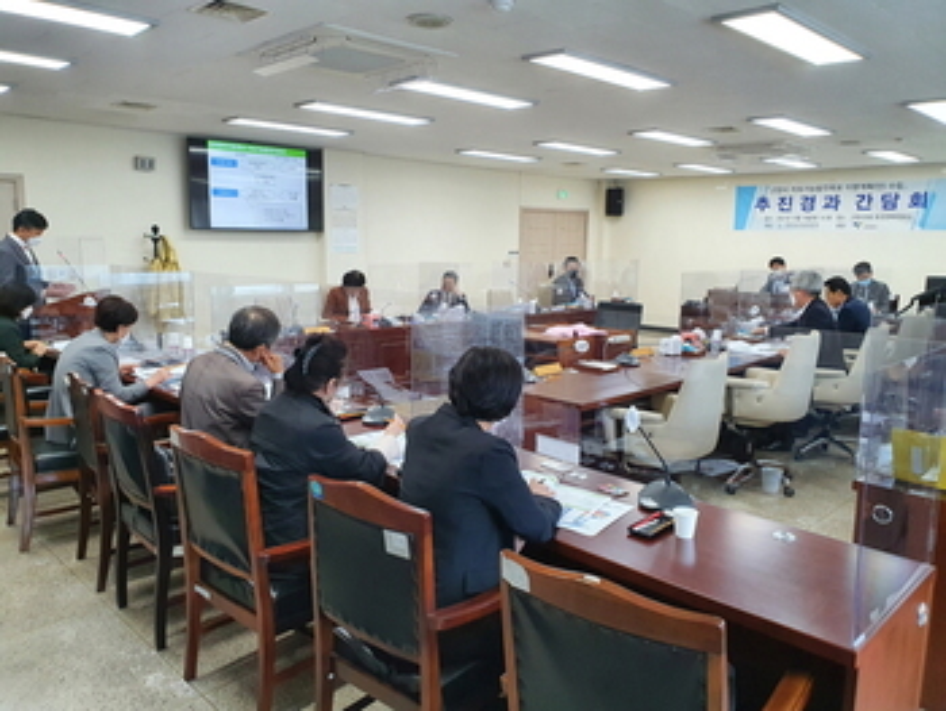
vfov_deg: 53.1
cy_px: 356
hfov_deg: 67.3
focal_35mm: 26
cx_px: 473
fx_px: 711
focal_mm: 4.32
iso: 250
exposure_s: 1/120
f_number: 2.4
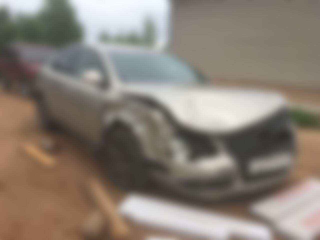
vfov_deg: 48.2
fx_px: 268
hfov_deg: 61.7
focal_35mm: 29
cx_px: 160
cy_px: 120
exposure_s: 1/1115
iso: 25
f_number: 2.2
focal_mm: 4.15
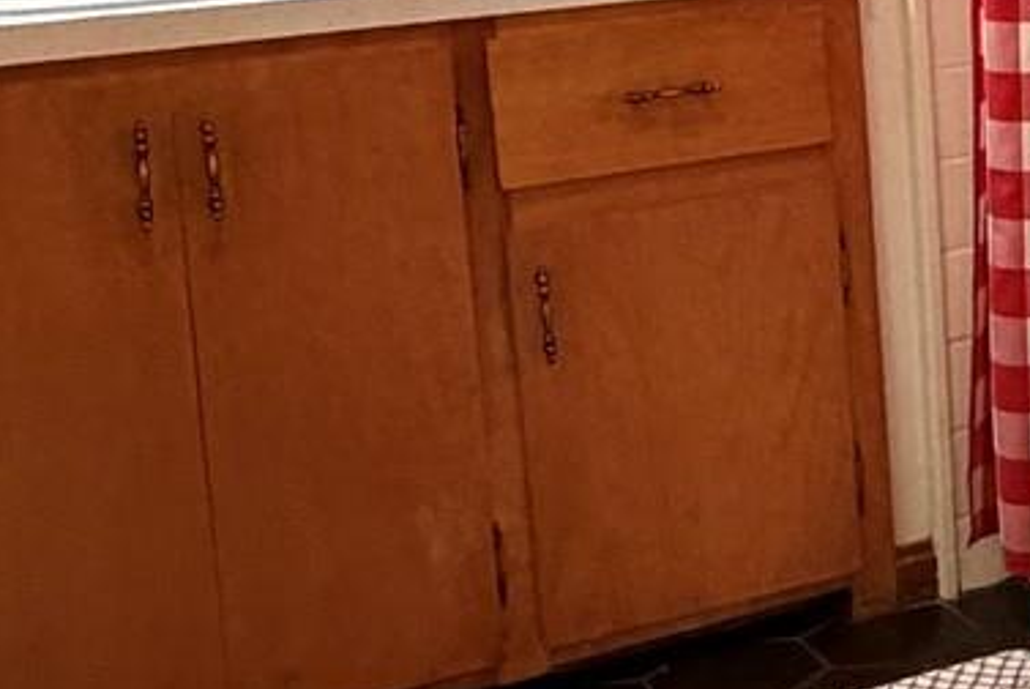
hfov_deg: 21.8
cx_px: 1508
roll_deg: +1.8
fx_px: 2262
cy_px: 3
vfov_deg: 16.9
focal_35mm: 79
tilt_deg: -7.3
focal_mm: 2.22
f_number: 2.2
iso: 640
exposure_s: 1/60
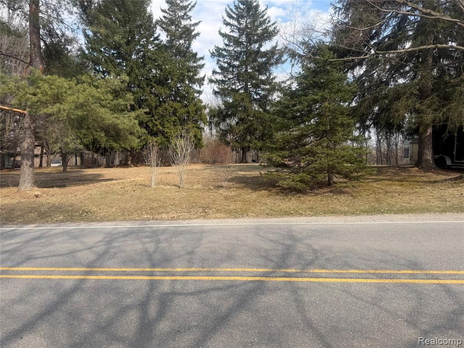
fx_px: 322
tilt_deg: -2.5
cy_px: 174
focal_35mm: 24
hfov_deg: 71.6
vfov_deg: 56.8
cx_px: 232
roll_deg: +1.2
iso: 80
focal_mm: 6.76
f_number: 1.78
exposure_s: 1/2370
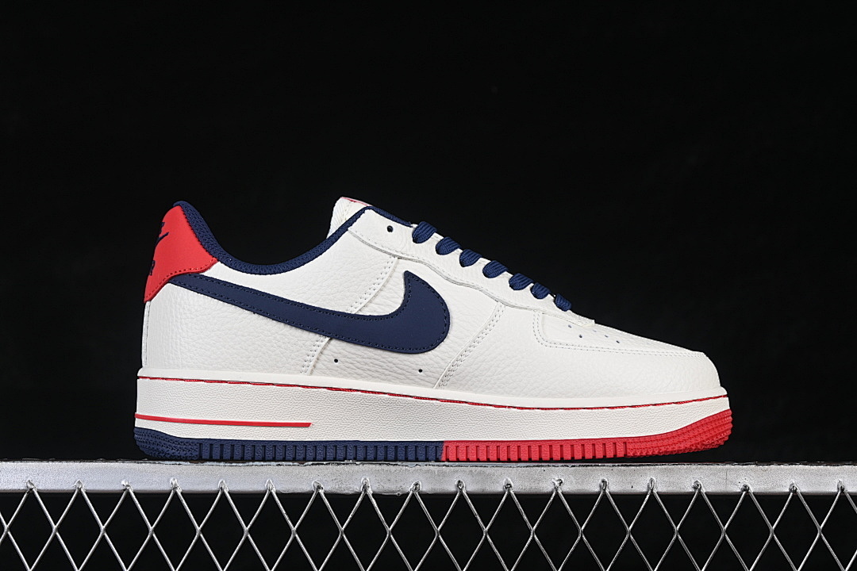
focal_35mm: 75
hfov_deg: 27.0
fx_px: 1785
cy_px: 286
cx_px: 428
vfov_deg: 18.2
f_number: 8
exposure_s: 1/80
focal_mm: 50
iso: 160
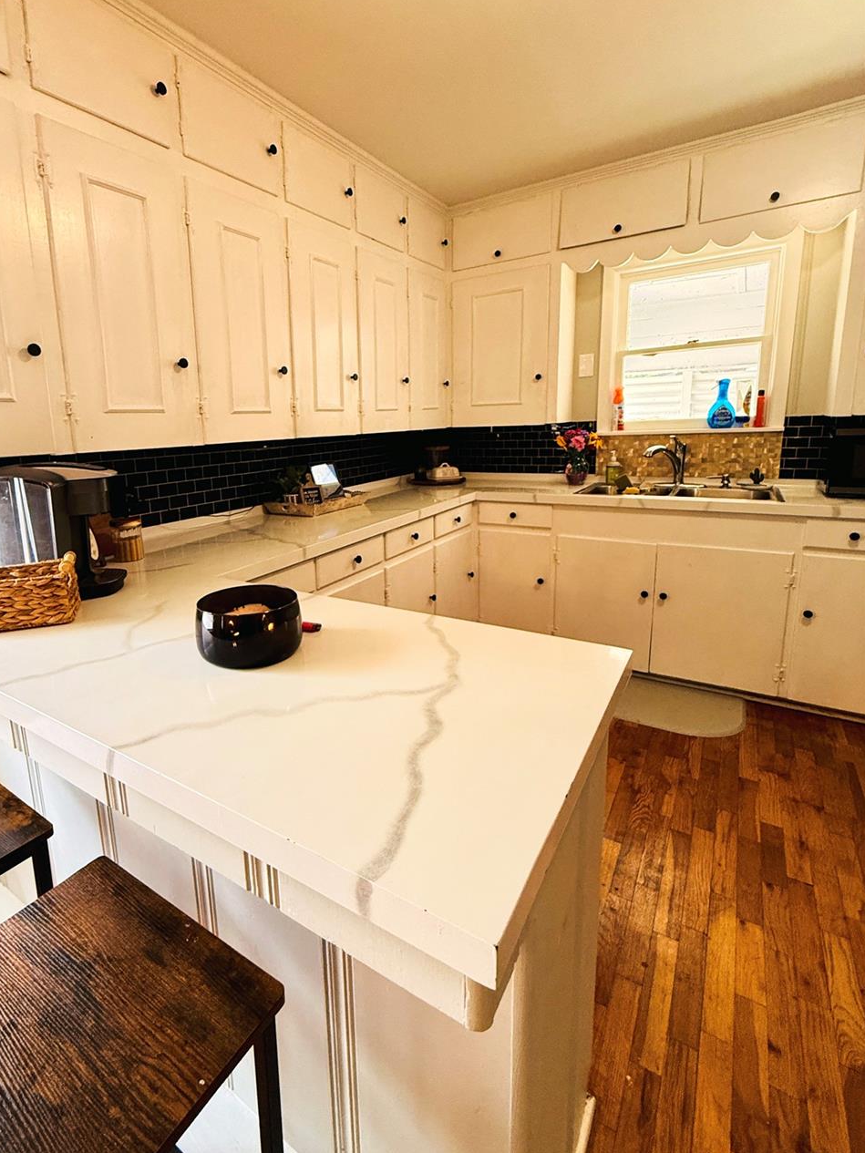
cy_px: 529
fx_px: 566
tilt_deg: -8.9
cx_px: 342
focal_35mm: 17
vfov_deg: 90.8
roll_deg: +2.1
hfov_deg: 73.8
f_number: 2.2
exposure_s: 1/120
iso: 320
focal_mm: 2.22
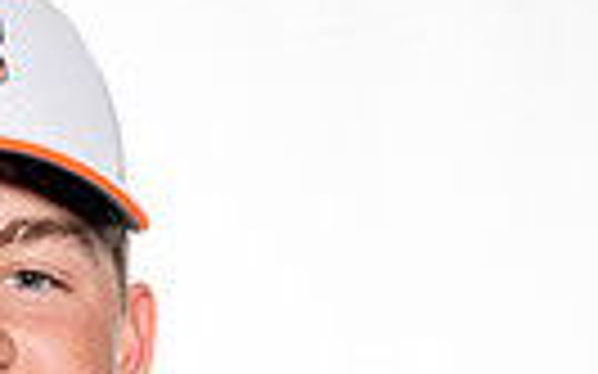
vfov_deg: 4.3
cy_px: 919
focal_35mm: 301
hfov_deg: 6.9
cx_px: -41
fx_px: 4903
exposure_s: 1/250
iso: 100
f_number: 8
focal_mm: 58
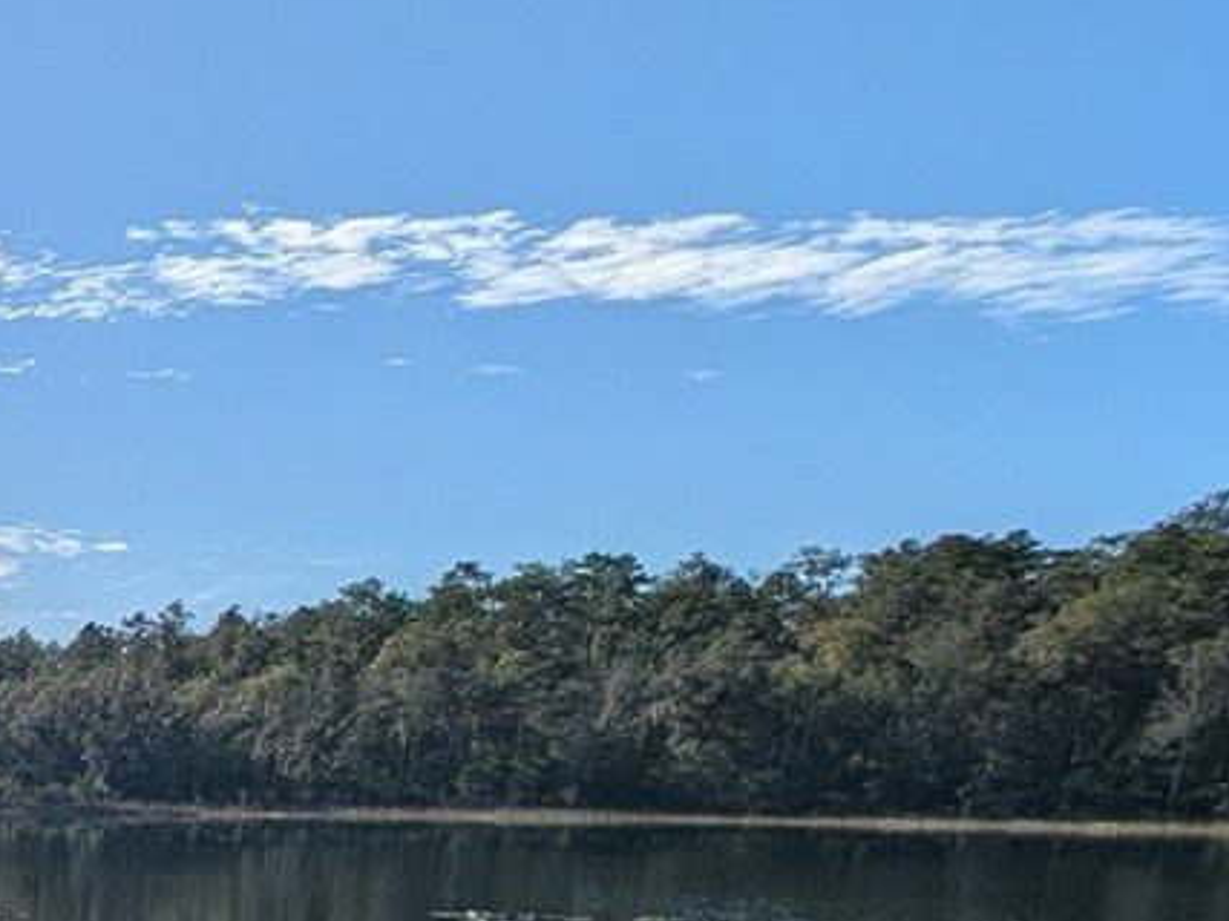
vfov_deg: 27.8
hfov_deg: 27.4
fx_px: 1597
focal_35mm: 45
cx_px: -656
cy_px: 1128
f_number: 1.95
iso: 42
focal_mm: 2.23
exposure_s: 1/5435
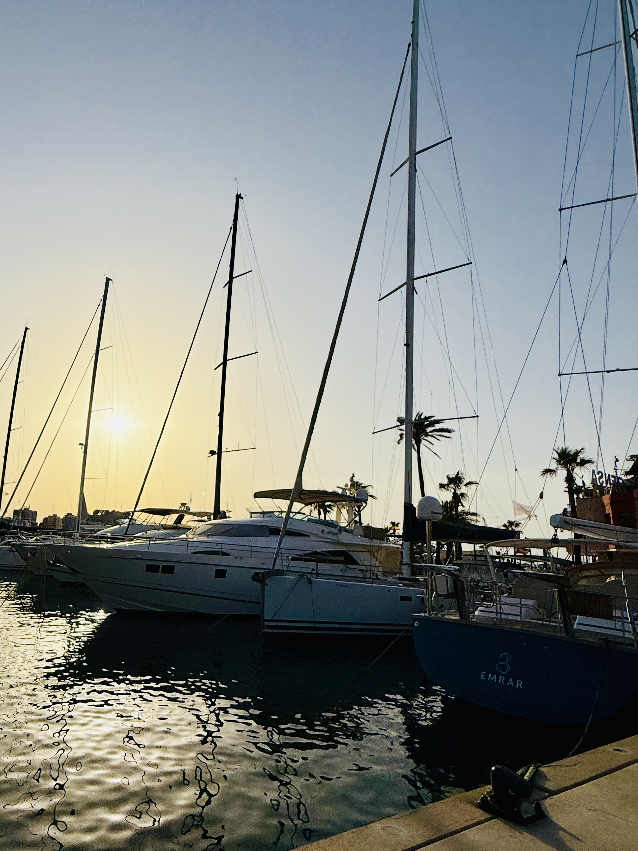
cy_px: 465
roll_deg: -4.7
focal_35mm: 21
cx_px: 163
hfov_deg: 60.1
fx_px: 516
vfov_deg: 78.8
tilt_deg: +9.4
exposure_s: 1/14706
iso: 40
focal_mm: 2.22
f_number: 2.2
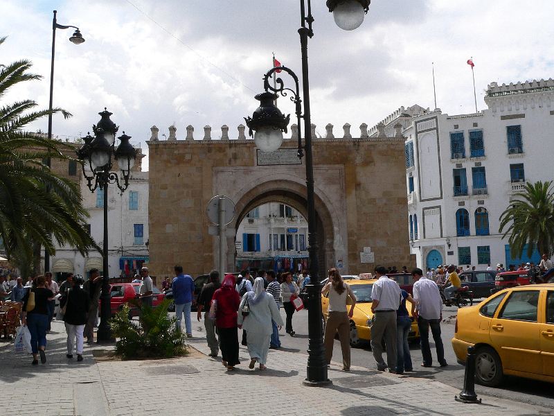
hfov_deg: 51.4
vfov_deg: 39.7
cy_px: 208
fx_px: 576
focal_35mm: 36
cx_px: 277
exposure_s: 1/500
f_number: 5.6
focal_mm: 6
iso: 80
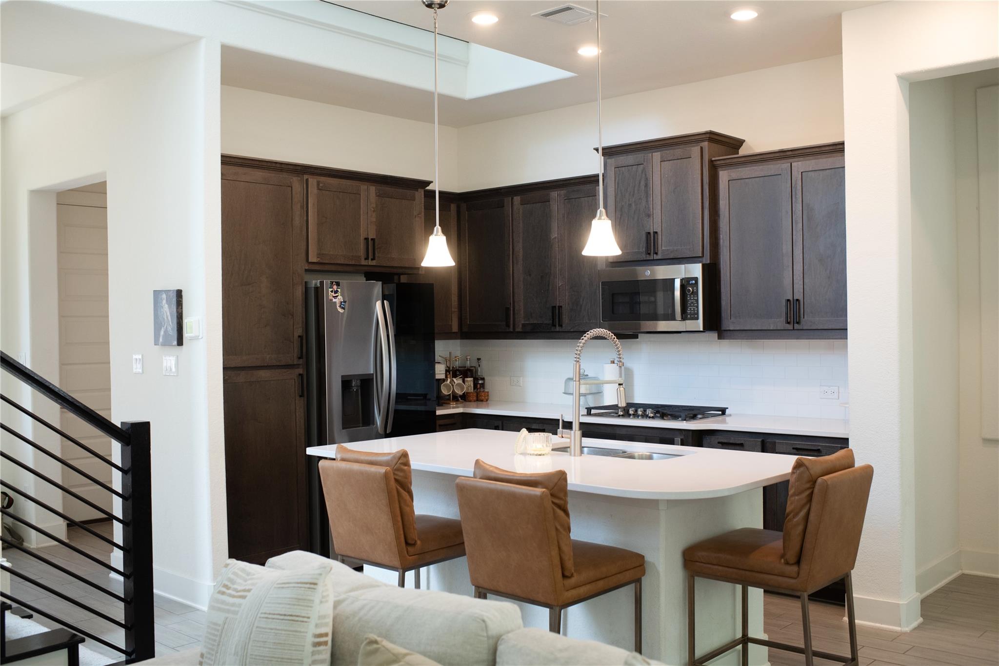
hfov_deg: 54.4
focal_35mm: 35
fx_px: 971
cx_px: 500
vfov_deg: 37.8
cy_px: 333
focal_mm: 35
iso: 1250
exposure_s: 1/200
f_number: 4
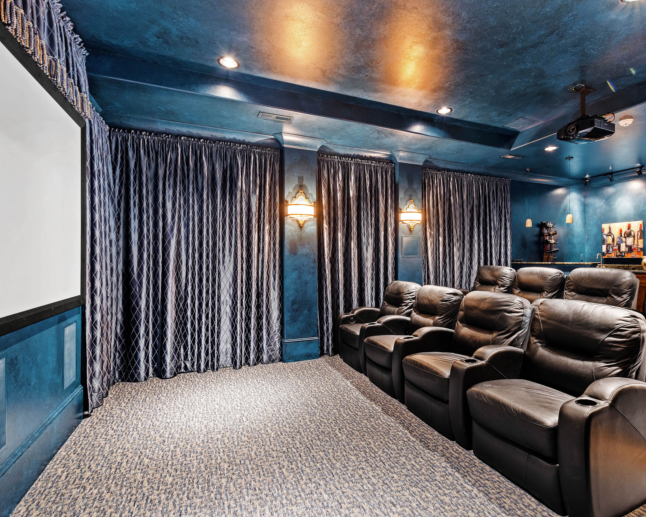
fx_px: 325
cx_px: 370
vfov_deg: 77.0
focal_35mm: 17
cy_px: 260
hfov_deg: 89.0
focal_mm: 10
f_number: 8
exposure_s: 8
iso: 100
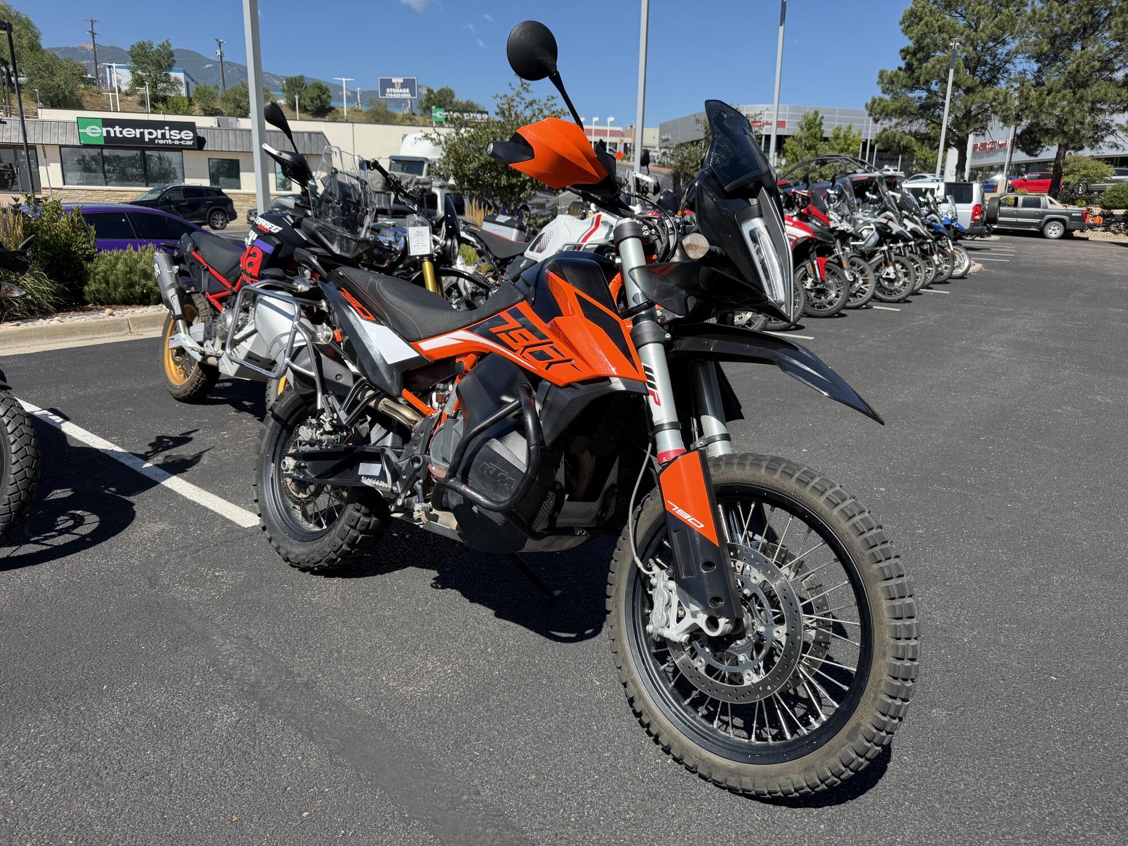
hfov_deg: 71.6
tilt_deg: -14.5
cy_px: 423
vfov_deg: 56.8
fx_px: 782
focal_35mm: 24
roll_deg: -0.6
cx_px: 564
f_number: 1.78
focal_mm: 6.76
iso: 100
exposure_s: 1/3021
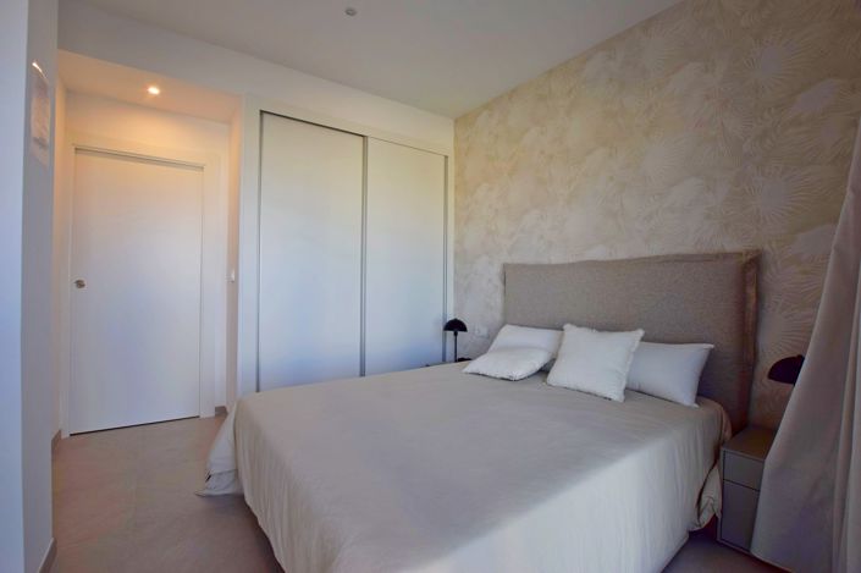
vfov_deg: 77.2
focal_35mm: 15
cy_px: 286
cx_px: 430
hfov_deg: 100.4
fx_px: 358
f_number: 6.3
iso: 400
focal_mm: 10
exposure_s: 1/125
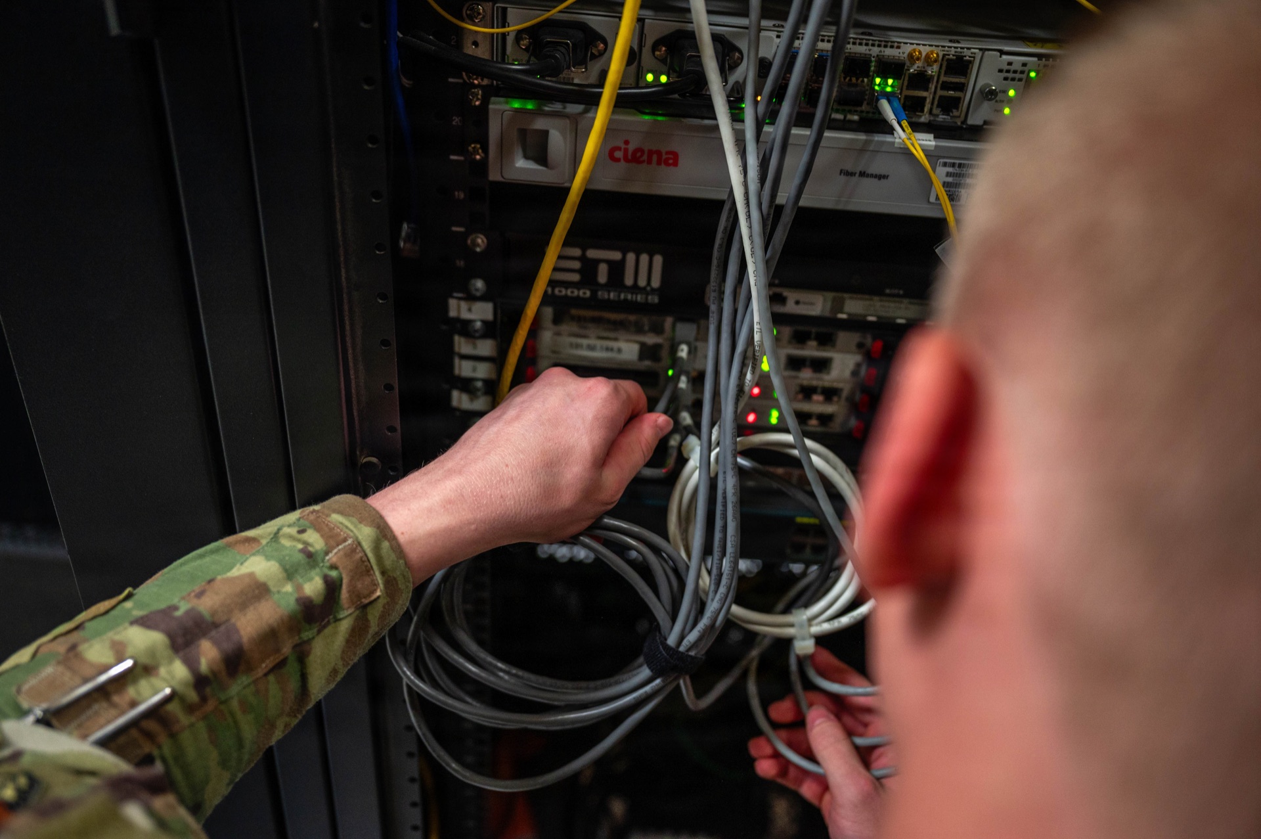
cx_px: 630
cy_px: 420
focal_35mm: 30
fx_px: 1050
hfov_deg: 62.0
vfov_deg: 43.5
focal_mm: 30
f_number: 2.8
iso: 1250
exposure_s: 1/160
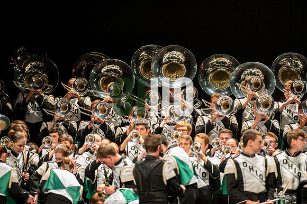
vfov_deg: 4.6
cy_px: 102
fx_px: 2557
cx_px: 154
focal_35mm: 300
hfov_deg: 6.9
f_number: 2.8
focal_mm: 300
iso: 3200
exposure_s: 1/500
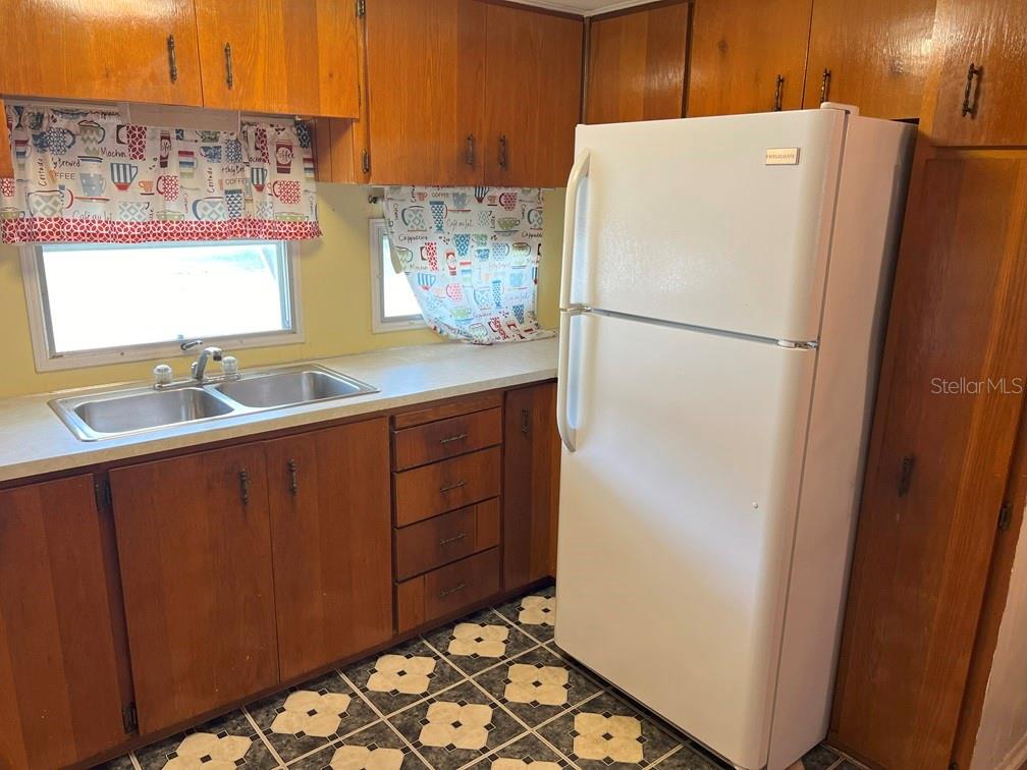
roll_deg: -0.8
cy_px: 385
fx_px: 771
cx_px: 514
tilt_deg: -15.7
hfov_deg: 67.3
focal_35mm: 26
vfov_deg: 53.1
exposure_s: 1/120
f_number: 1.5
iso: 100
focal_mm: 5.7
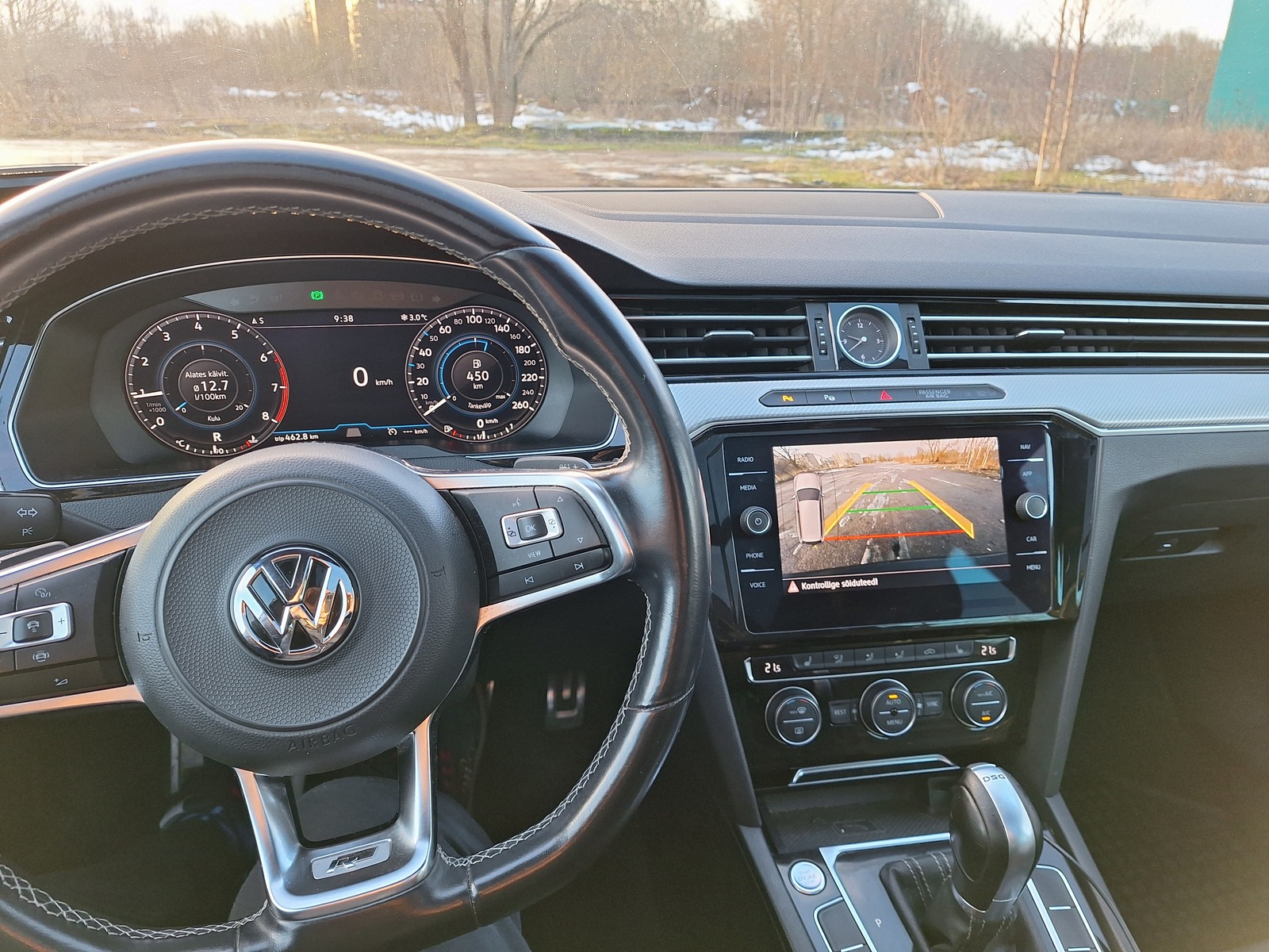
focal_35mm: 23
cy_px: 476
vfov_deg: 58.9
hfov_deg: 73.9
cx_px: 634
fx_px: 843
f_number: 1.8
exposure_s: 1/50
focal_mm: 5.54
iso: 64
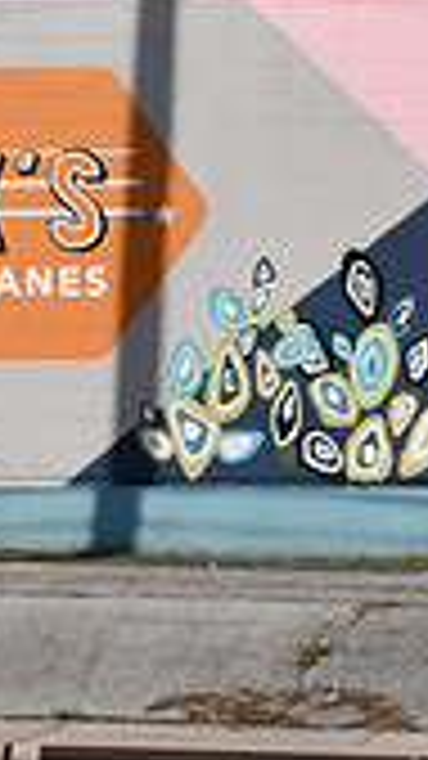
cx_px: 50
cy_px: 245
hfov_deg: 5.1
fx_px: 4784
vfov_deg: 9.1
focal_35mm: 237
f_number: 10
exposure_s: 1/400
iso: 100
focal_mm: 44
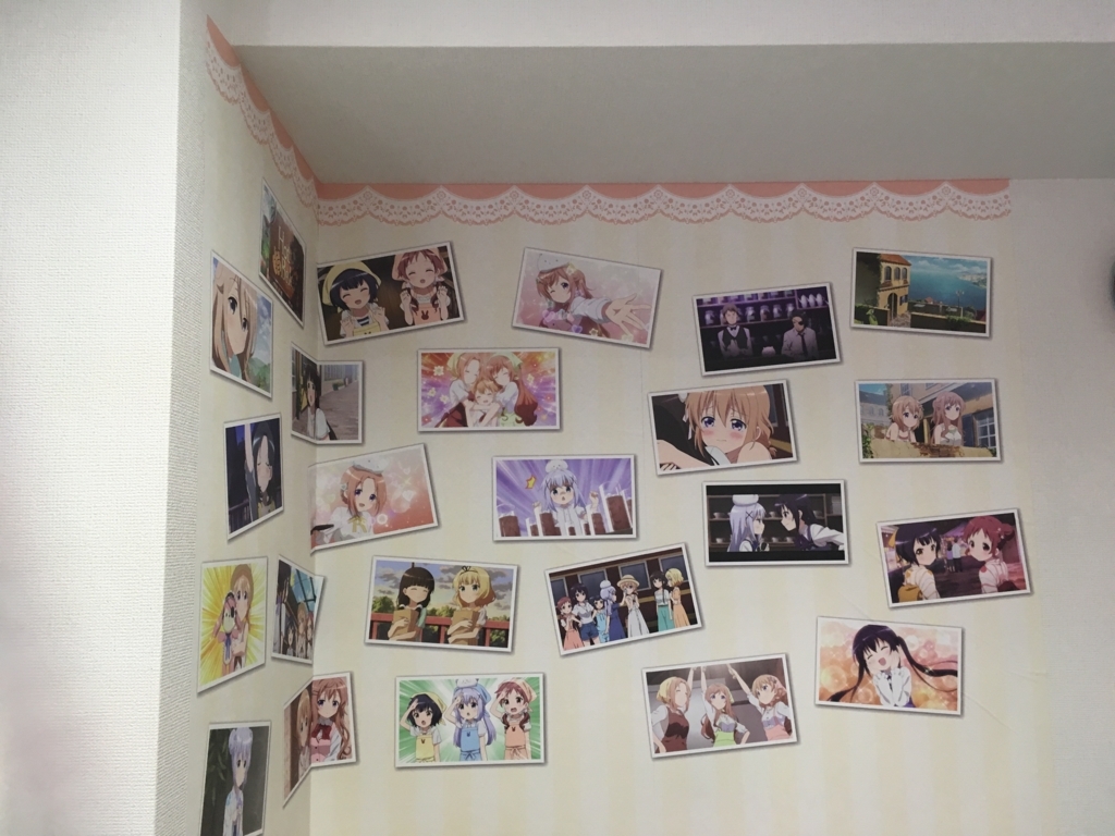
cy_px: 418
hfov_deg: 61.7
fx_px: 934
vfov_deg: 48.2
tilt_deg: +12.5
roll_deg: -1.4
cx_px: 558
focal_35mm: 29
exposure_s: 1/30
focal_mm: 4.15
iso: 40
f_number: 2.2
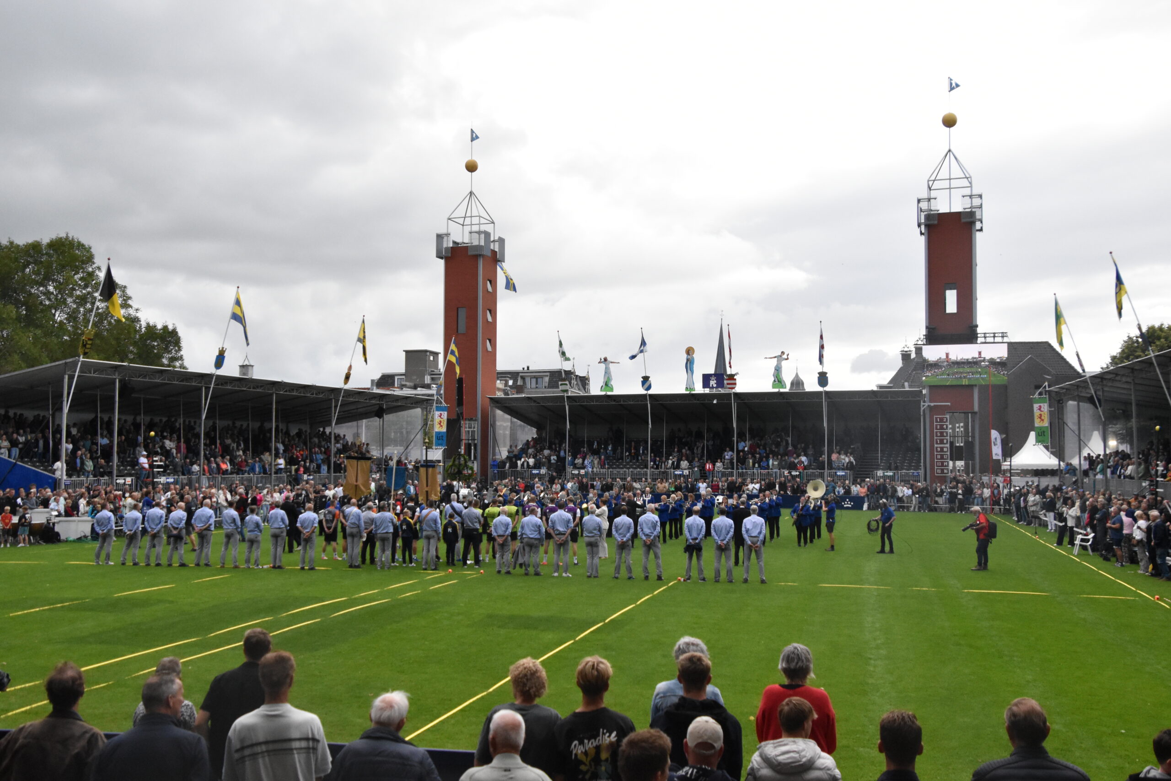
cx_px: 586
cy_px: 390
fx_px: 1122
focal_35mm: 34
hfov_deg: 55.1
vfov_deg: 38.4
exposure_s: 1/4000
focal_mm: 23
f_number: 5.6
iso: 2500
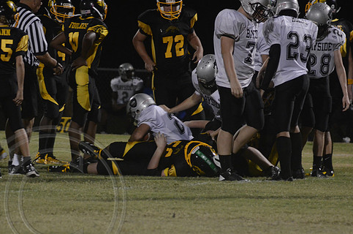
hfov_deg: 5.7
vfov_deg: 3.8
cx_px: 183
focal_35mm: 360
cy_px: 128
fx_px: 3523
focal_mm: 200
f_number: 5.6
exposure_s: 1/160
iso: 3200
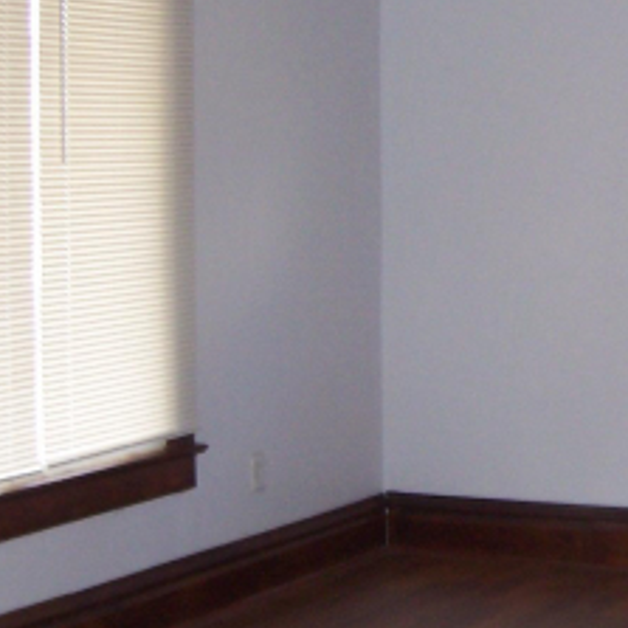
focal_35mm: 90
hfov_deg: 18.9
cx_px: 582
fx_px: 1847
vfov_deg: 19.3
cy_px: 234
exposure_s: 1/60
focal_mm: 5.6
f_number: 2.7
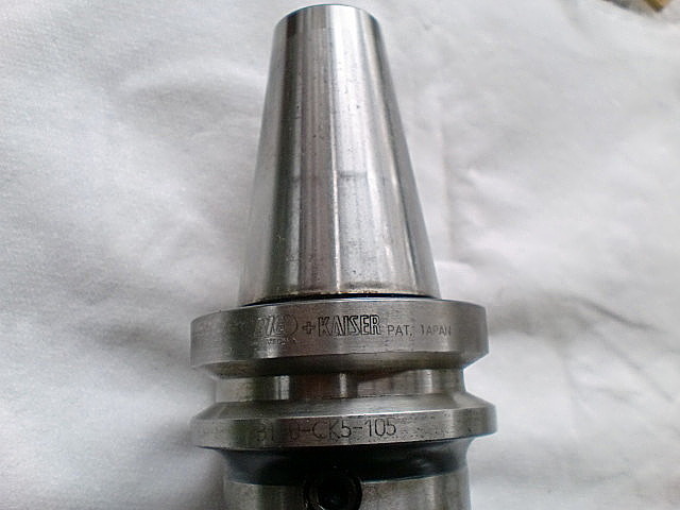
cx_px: 340
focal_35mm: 35
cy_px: 255
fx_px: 688
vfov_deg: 40.7
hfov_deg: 52.6
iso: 200
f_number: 3.1
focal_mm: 6.3
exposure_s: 1/60
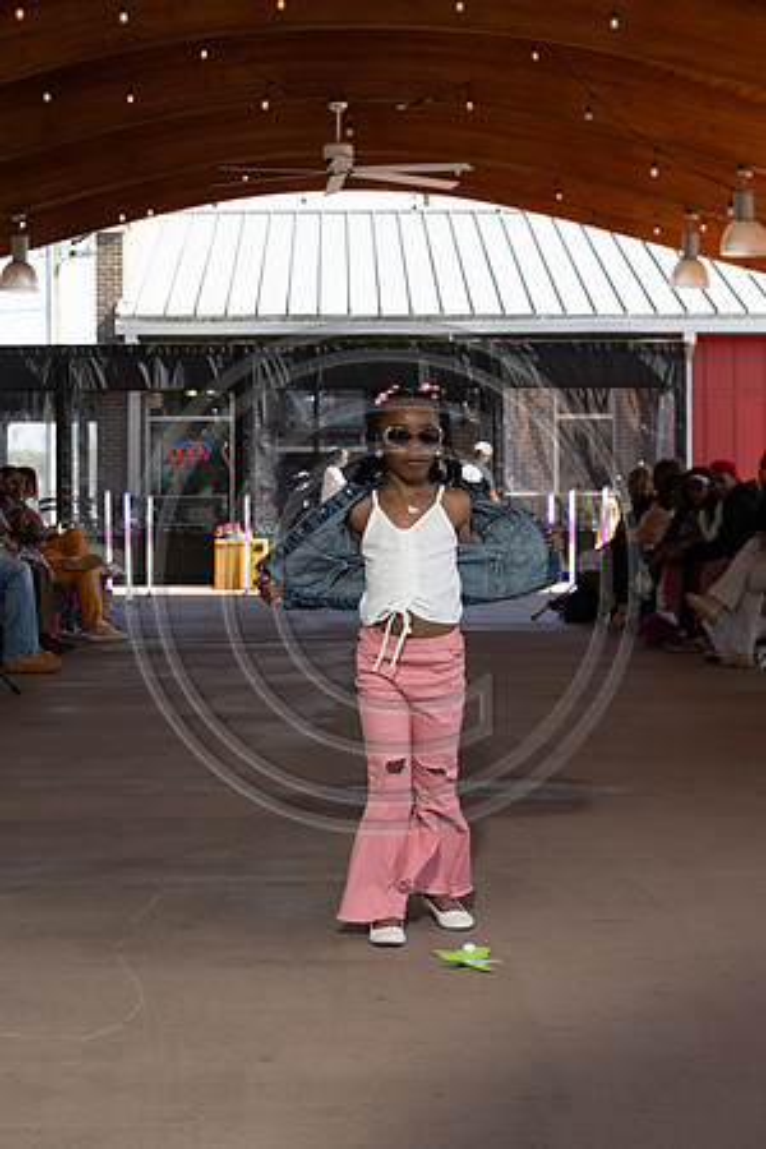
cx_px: 383
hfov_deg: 19.5
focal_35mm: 70
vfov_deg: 28.8
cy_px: 574
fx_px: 2234
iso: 200
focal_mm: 70
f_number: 6.3
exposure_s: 1/200
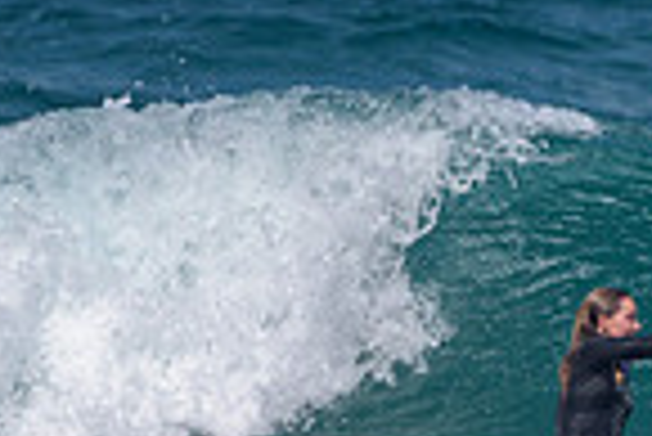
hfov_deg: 0.8
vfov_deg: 0.6
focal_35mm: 2455
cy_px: 409
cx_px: 693
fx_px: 44507
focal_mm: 500
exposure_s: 1/2000
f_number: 5.6
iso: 90
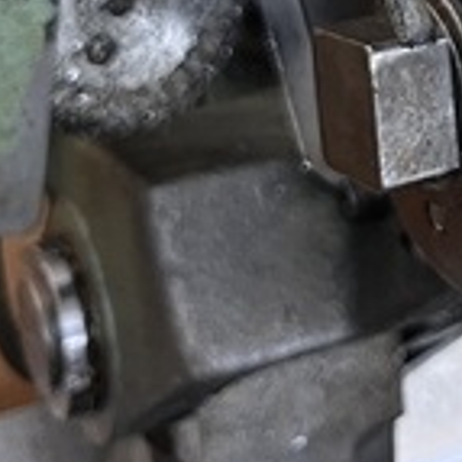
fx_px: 1555
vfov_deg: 15.9
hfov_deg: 16.1
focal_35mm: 103
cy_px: -162
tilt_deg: -15.1
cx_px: 591
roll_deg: -1.0
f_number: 1.6
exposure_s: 1/60
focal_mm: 5.1
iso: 160
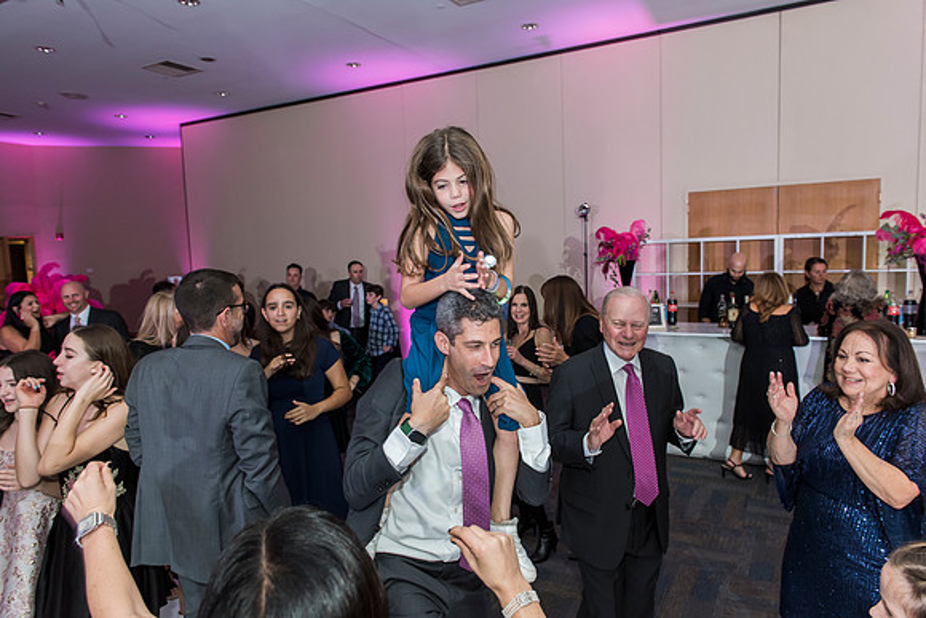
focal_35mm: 24
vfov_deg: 53.2
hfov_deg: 73.7
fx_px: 617
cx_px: 463
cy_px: 309
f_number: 4.5
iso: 1000
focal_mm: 24
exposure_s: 1/100
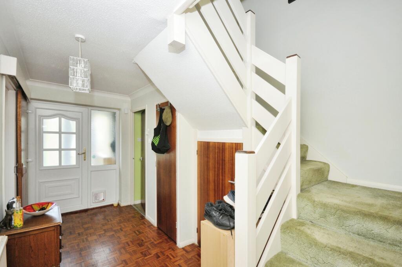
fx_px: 167
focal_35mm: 15
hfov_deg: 100.4
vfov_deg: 77.2
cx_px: 201
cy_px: 134
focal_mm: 10
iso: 500
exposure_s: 1/60
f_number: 6.3
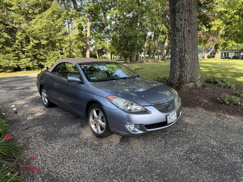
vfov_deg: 56.8
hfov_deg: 71.6
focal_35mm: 24
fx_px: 168
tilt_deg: -9.6
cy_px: 91
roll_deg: +2.3
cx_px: 122
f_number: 1.78
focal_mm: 6.76
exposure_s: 1/461
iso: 80
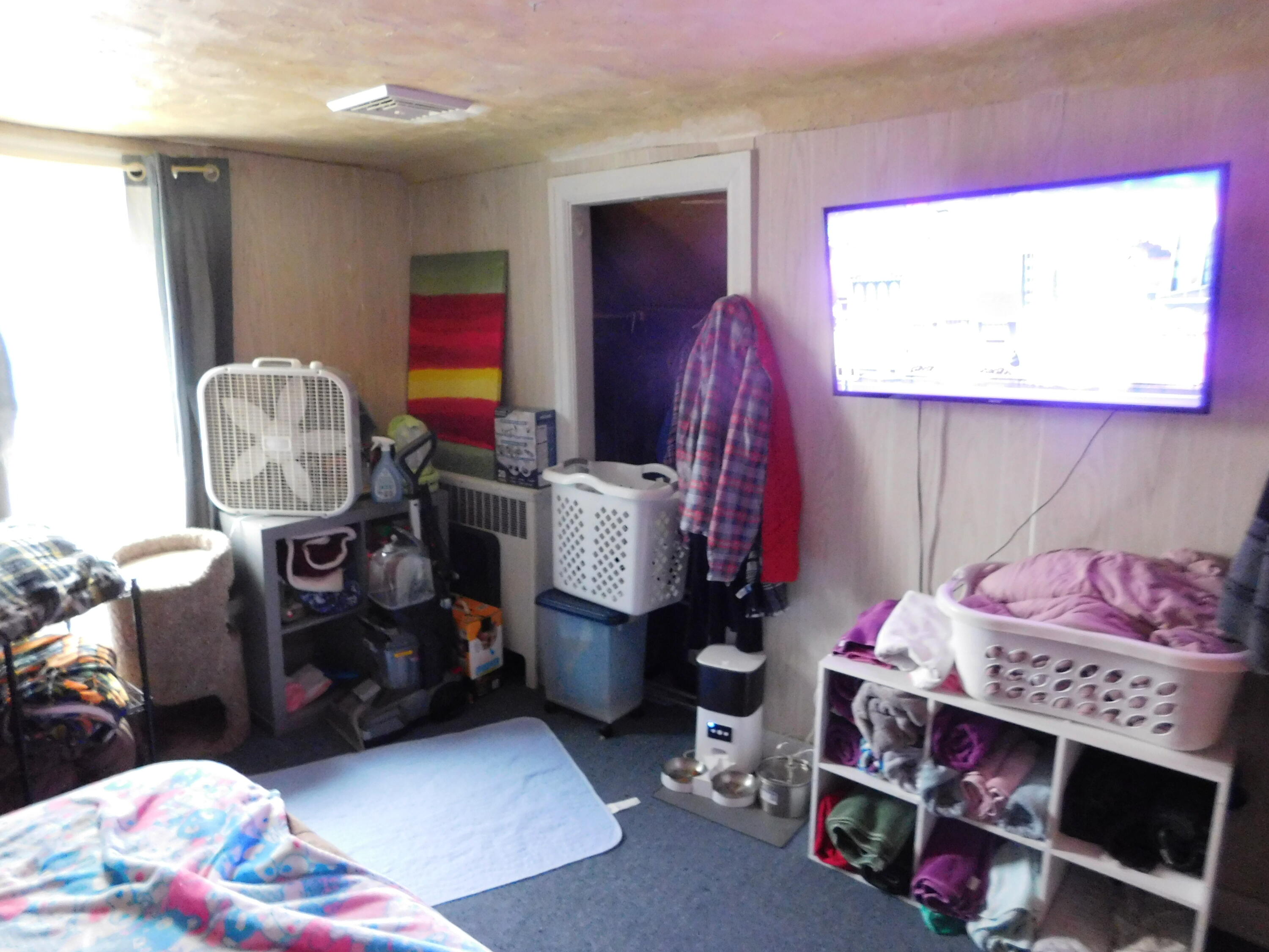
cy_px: 476
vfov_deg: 58.9
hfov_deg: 73.9
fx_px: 843
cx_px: 634
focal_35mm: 23
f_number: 3
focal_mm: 4
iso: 800
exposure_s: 1/5
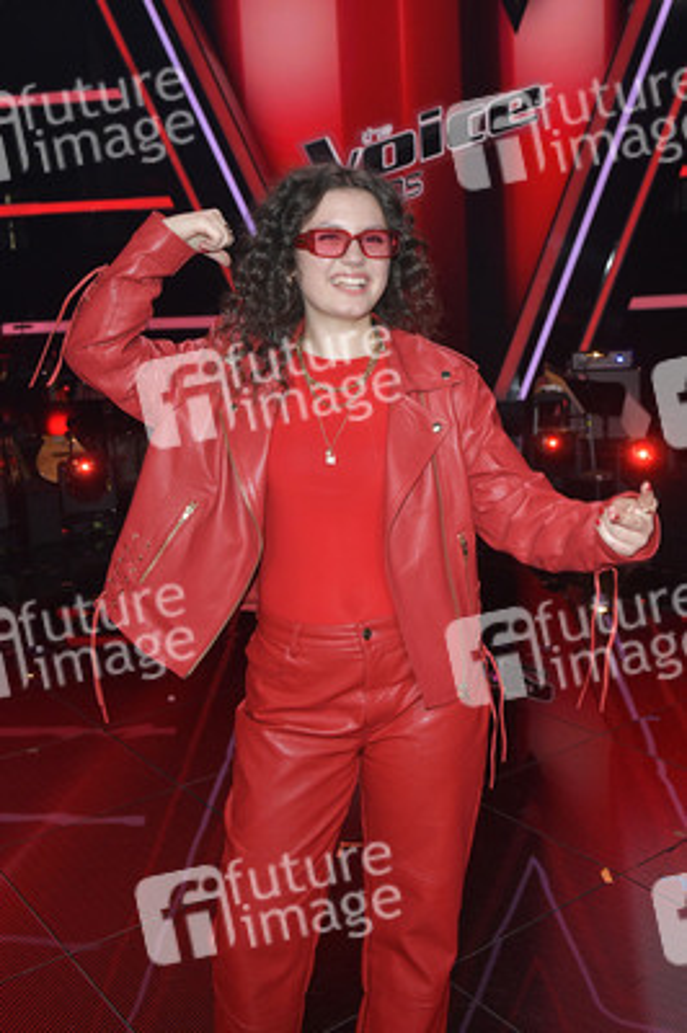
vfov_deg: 54.5
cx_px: 344
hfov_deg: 37.8
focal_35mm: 35
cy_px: 516
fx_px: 1004
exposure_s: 1/200
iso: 2500
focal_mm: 35
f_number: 7.1
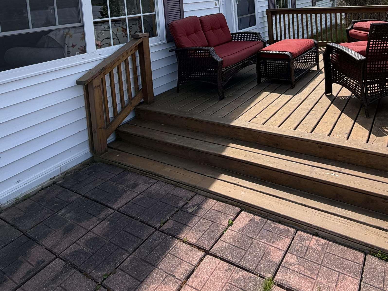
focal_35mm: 27
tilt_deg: -3.0
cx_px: 249
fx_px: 303
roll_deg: +3.8
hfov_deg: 64.1
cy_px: 15
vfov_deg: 45.2
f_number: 2.2
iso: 20
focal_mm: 2.22
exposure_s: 1/853
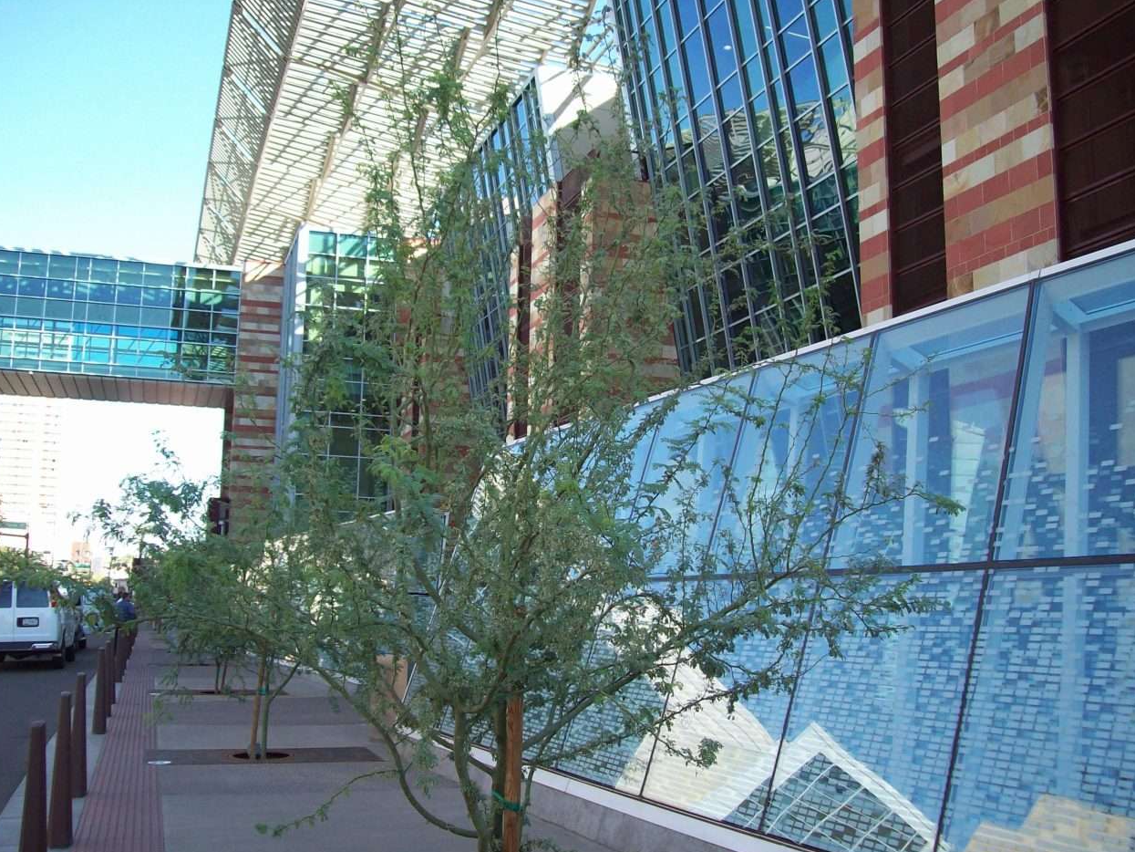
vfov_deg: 38.7
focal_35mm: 37
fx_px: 1213
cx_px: 557
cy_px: 435
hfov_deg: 50.1
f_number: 2.7
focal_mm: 6
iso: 80
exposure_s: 1/286
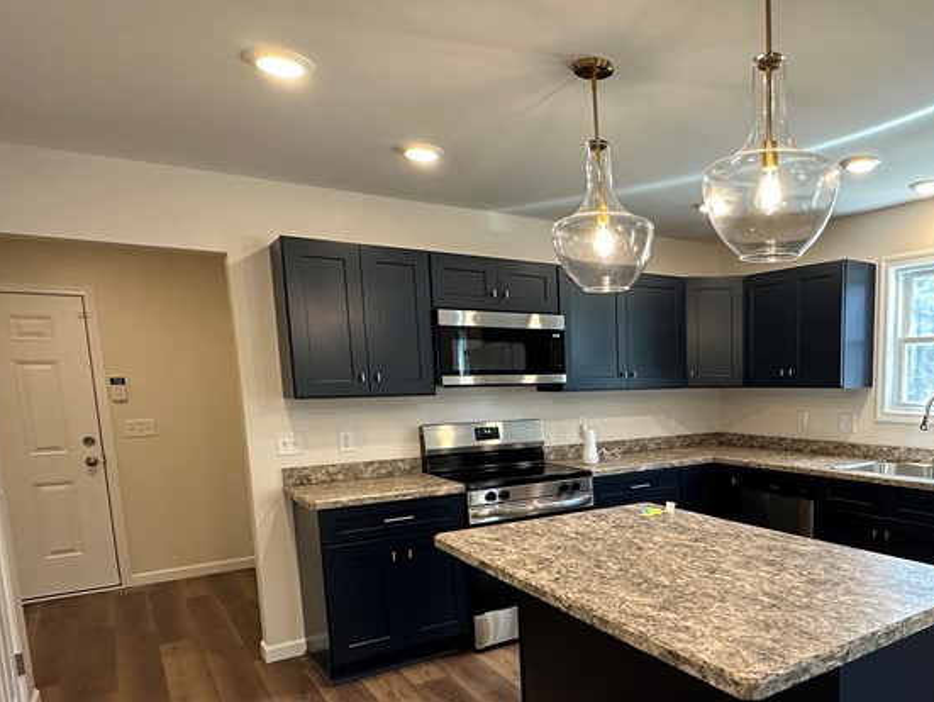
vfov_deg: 52.0
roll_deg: +0.4
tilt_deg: -8.1
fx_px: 702
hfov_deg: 63.7
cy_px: 473
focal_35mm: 26
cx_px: 688
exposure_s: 1/120
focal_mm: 2.22
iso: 200
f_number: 2.2
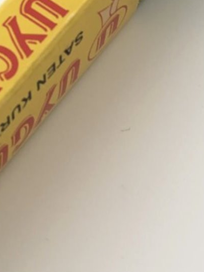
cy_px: 108
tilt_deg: -60.9
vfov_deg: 10.4
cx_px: -5
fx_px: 1493
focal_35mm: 190
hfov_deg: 7.8
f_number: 2.8
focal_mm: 6.6
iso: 25
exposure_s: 1/40
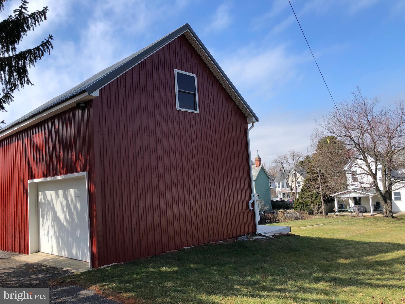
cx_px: 202
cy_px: 152
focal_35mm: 28
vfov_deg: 49.7
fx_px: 328
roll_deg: +3.1
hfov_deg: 63.4
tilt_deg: +5.2
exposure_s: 1/1453
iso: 20
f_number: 1.8
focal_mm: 3.99
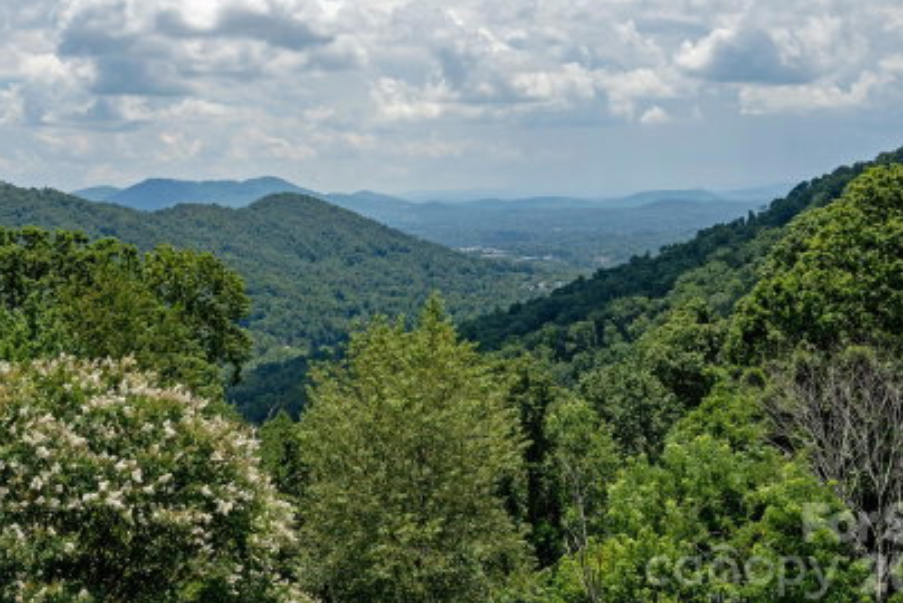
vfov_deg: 35.0
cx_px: 409
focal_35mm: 38
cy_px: 232
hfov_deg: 50.6
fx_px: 954
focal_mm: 30
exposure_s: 1/1600
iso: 320
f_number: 7.1
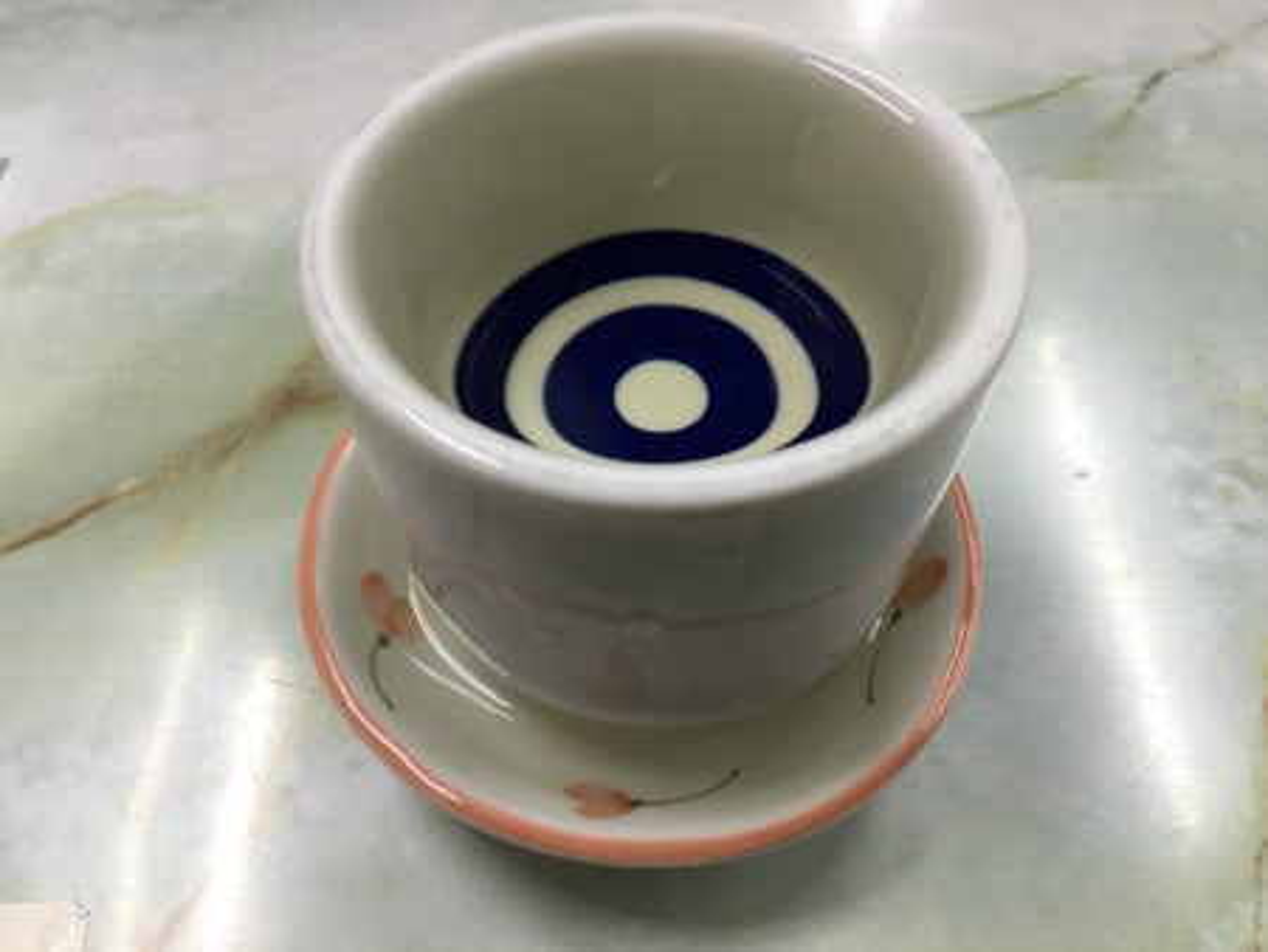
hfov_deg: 61.6
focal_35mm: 29
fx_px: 1063
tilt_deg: -52.7
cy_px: 476
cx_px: 634
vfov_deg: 48.3
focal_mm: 4.15
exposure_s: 1/30
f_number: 2.2
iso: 40
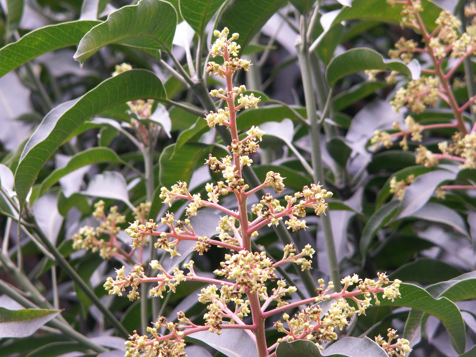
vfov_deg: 8.9
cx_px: 238
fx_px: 2296
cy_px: 178
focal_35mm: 167
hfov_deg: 11.8
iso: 80
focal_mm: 27.25
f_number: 4
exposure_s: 1/40
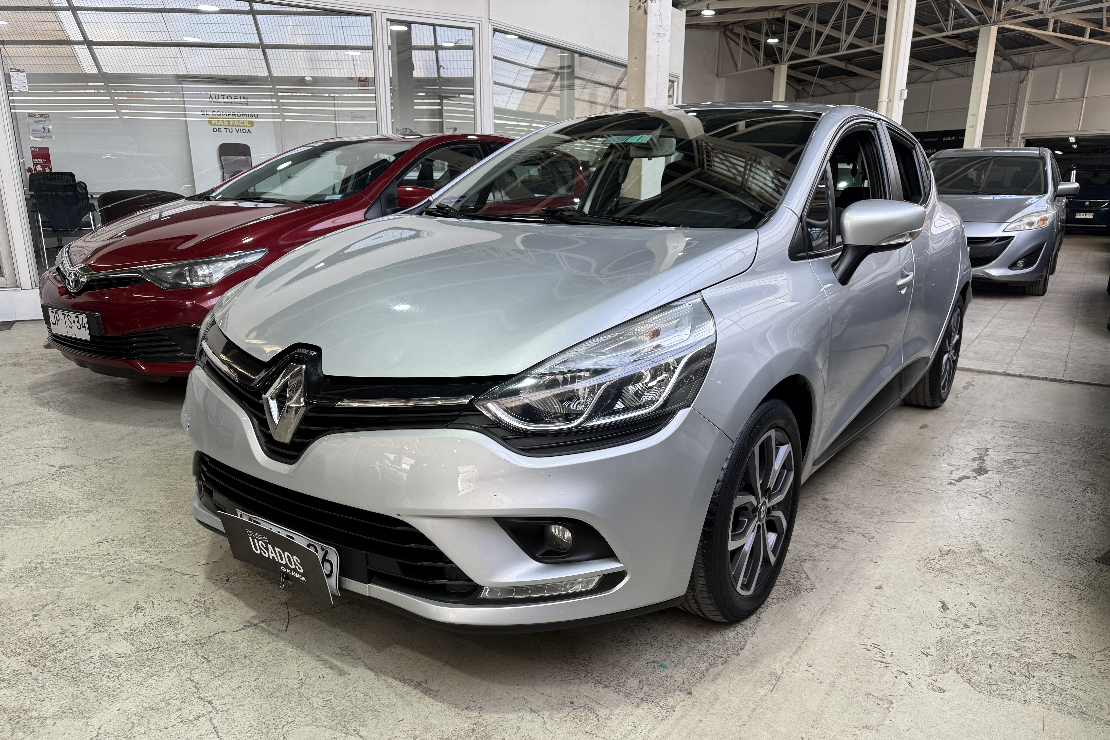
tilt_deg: -16.0
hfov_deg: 71.5
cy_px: 416
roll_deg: +0.1
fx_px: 771
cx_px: 556
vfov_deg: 51.2
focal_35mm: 25
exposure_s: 1/100
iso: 64
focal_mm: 6.76
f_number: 1.78
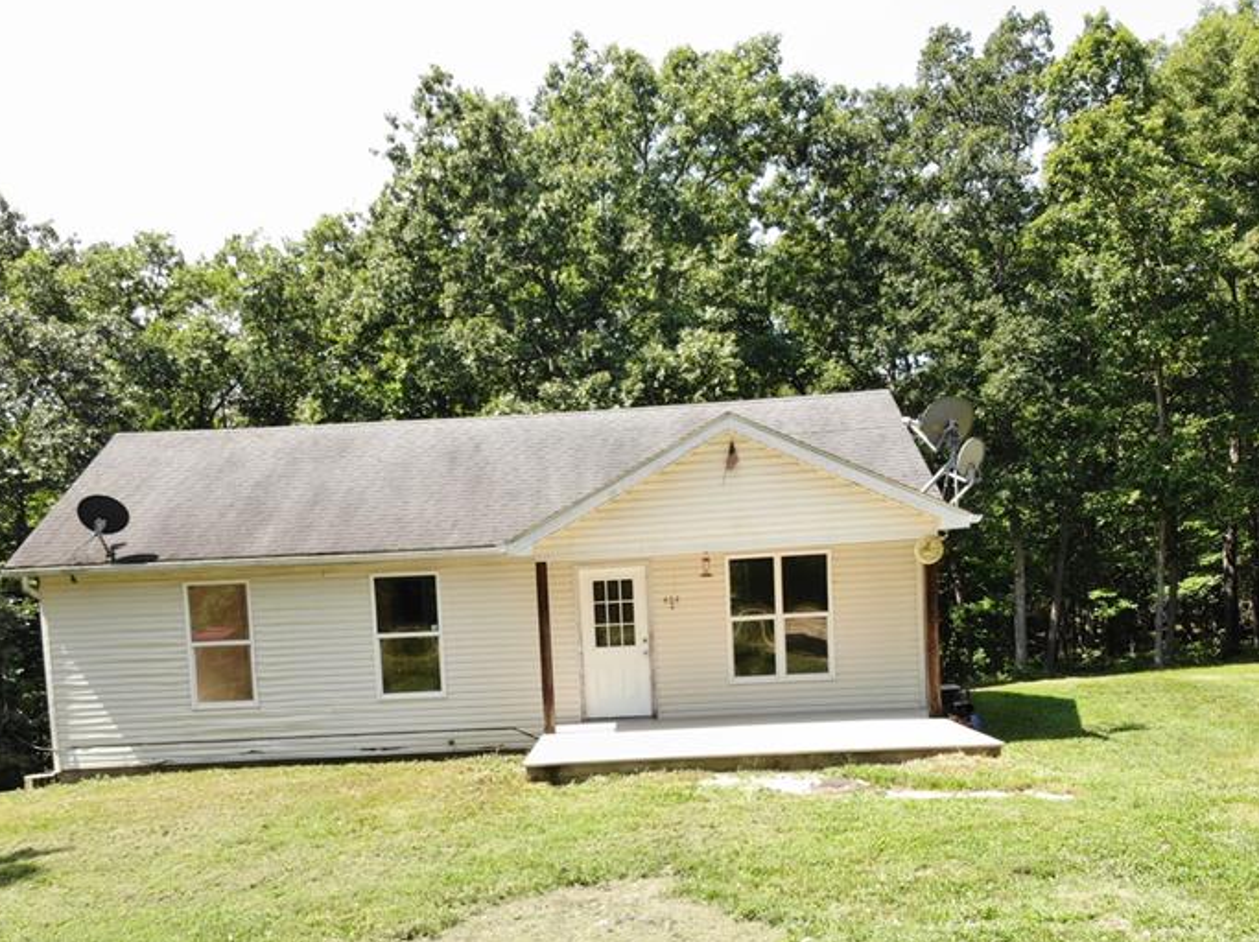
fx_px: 1308
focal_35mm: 36
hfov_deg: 51.3
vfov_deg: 38.8
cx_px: 560
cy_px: 683
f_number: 2.8
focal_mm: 4.5
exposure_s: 1/279
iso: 100
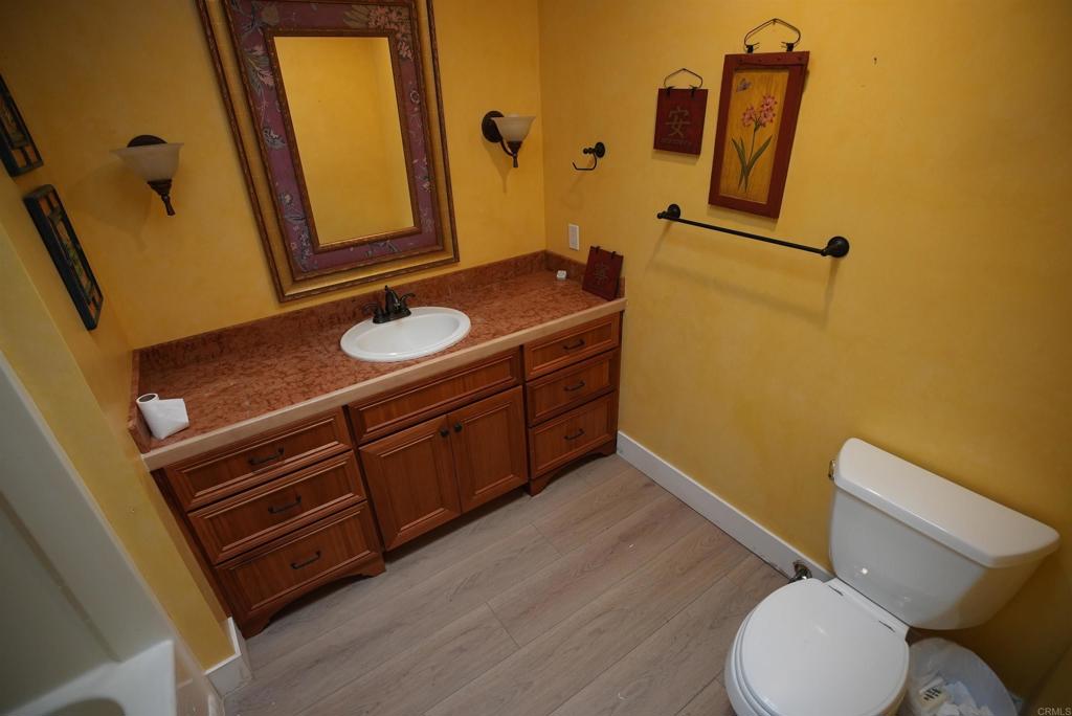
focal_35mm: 16
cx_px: 536
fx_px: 477
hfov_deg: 96.7
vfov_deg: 73.8
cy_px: 358
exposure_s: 1/160
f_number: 4
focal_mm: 16
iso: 1250
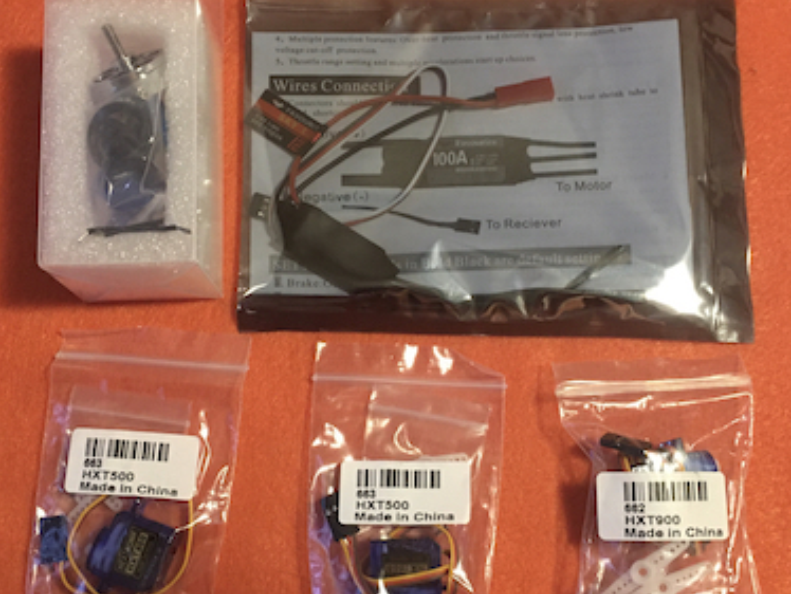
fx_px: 709
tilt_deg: -78.2
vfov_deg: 45.5
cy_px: 311
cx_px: 398
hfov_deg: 58.3
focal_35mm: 31
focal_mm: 4.15
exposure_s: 1/4
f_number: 2.2
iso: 80
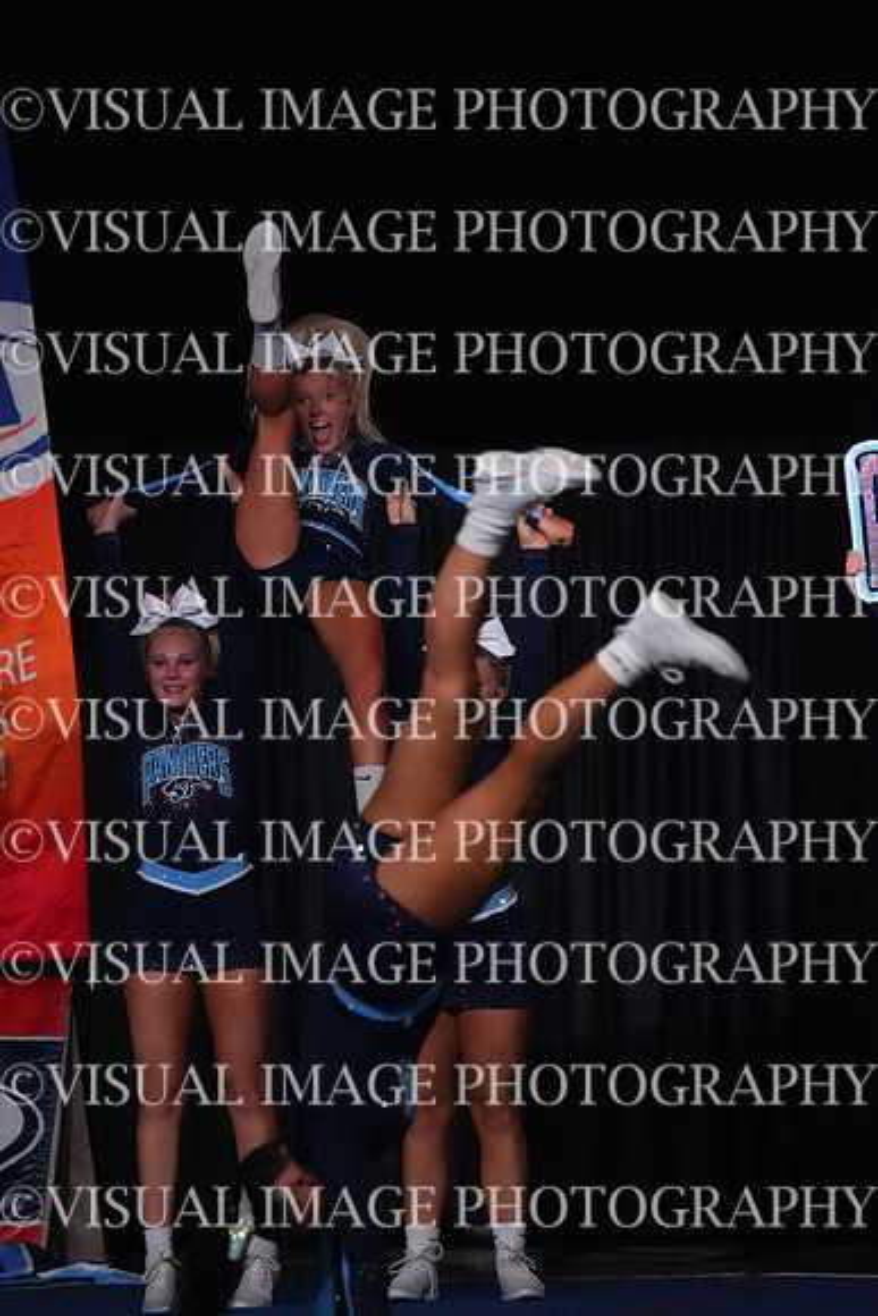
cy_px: 658
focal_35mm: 310
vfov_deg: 6.6
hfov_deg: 4.4
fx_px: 11333
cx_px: 439
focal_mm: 310
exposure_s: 1/1250
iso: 16000
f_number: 5.6
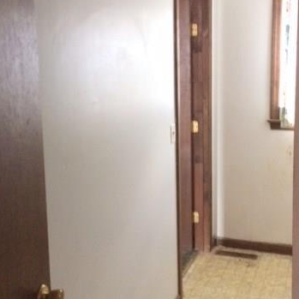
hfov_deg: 36.0
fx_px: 459
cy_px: 129
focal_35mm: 47
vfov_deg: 36.0
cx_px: 176
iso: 320
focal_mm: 4.15
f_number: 2.2
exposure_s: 1/17
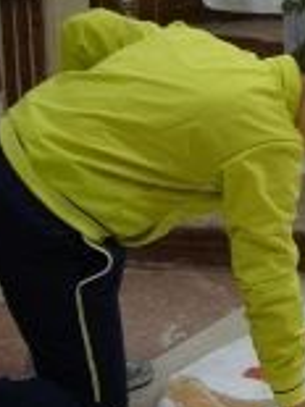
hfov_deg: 13.6
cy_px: 87
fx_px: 1223
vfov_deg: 18.7
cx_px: 421
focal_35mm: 104
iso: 100
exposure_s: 1/60
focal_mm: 6
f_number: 2.9
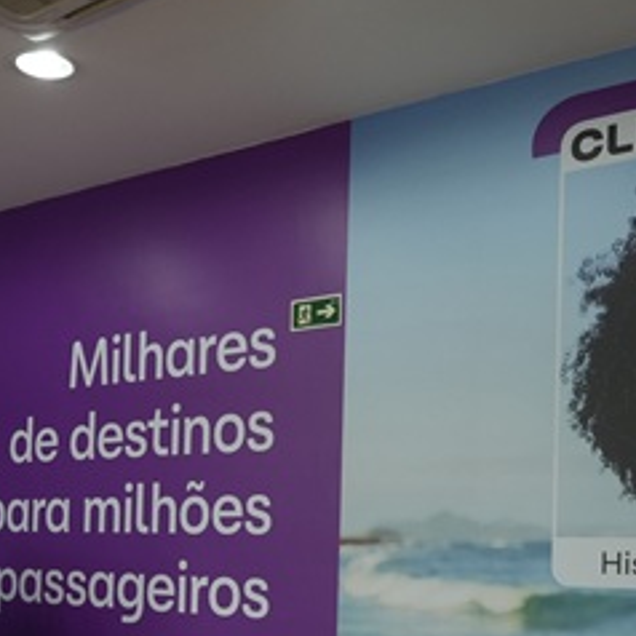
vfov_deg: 32.5
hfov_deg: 34.0
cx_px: 305
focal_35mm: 50
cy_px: 556
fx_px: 1039
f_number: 4
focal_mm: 14
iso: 800
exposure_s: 1/80
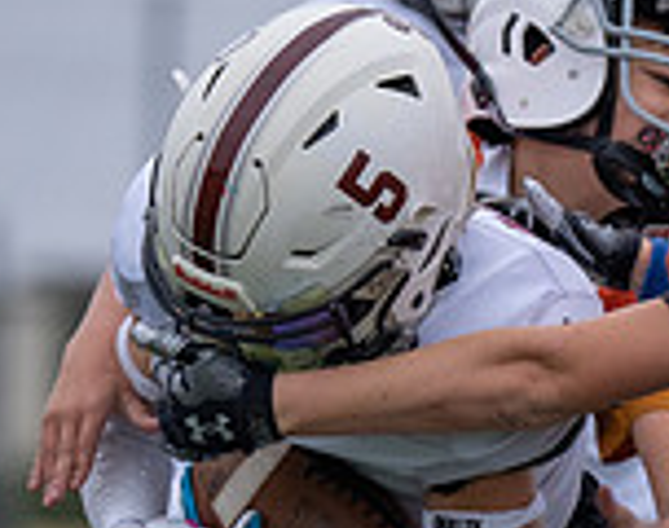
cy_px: 1008
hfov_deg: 2.0
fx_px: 18792
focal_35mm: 954
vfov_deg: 1.6
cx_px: 1000
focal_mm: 143
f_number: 2.8
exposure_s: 1/1250
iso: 640
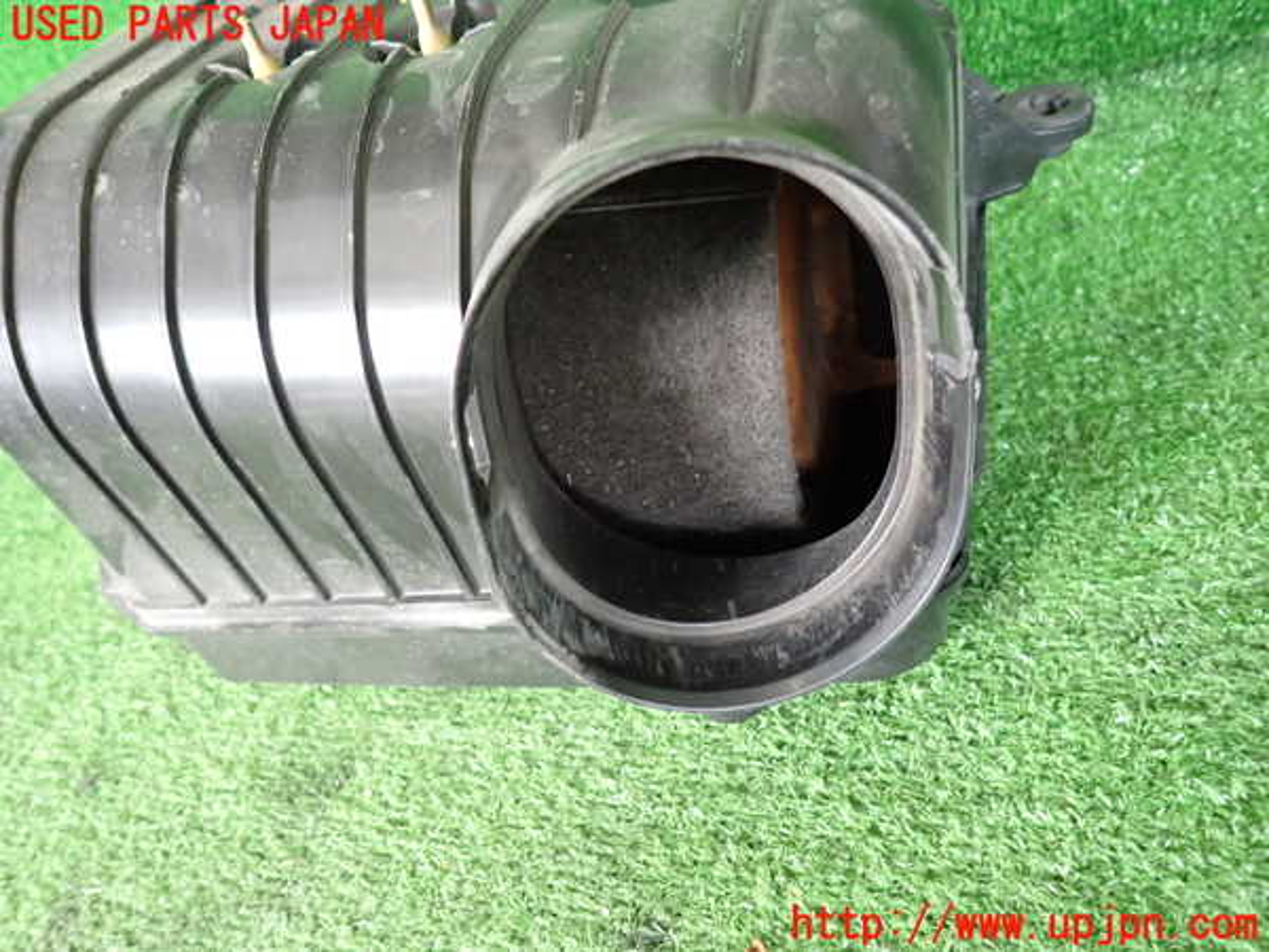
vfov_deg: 54.9
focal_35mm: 25
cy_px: 476
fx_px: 916
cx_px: 634
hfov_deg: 69.4
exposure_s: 1/100
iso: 640
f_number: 2
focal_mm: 4.5
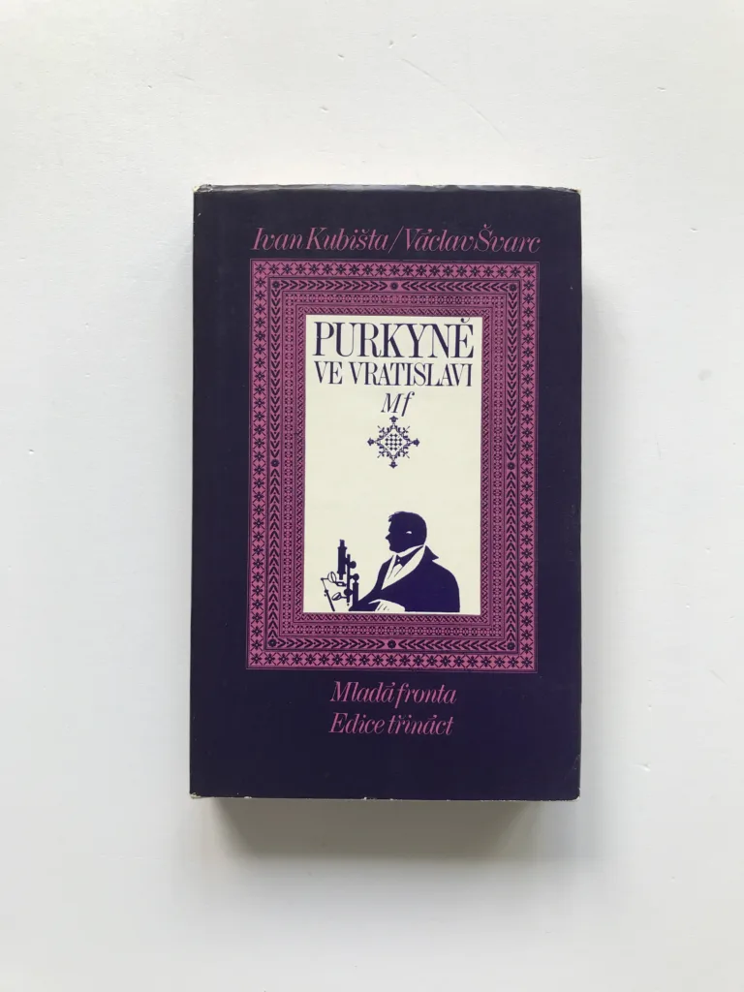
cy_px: 496
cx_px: 372
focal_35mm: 28
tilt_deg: -88.5
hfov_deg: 49.7
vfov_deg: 63.4
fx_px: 802
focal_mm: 3.99
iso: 25
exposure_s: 1/100
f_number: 1.8
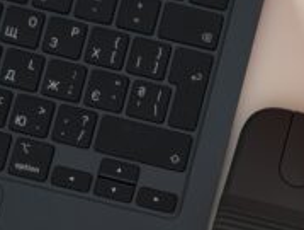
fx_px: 942
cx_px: 251
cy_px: 213
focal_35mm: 107
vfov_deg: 13.7
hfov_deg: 18.1
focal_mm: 6.76
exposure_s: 1/121
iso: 50
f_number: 1.78
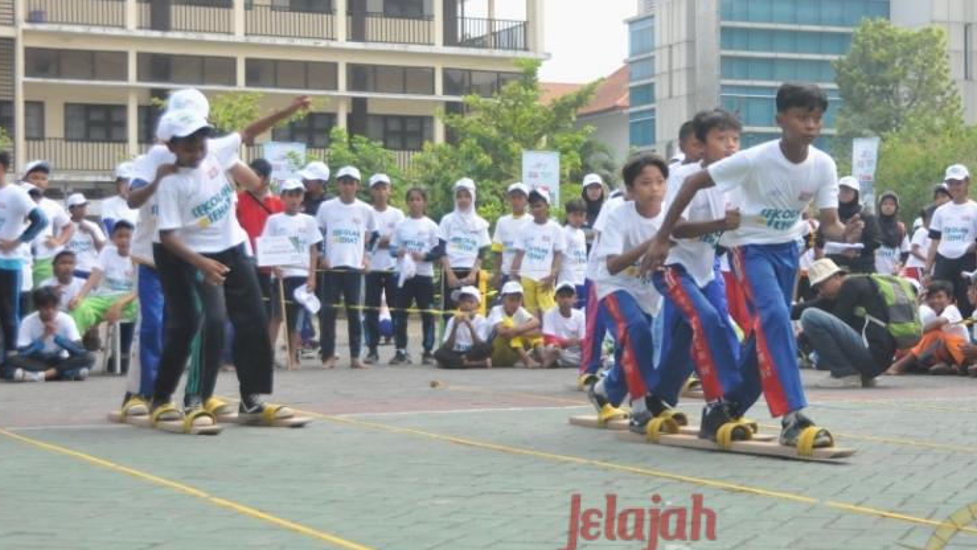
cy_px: 231
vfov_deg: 18.8
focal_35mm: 64
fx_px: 1658
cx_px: 463
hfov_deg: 32.8
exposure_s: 1/3200
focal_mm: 34
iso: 1250
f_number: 4.2
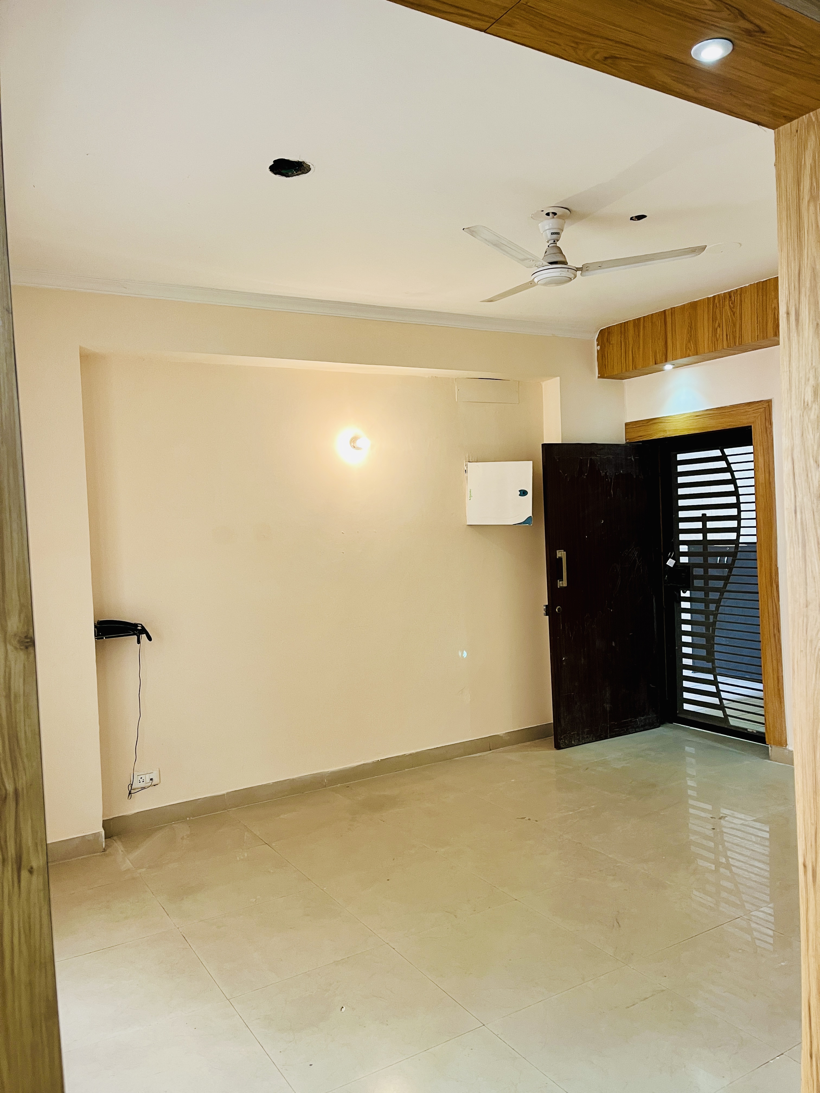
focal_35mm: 26
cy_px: 546
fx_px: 821
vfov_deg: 67.3
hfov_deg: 53.1
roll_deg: +3.5
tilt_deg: -1.9
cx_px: 410
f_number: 1.6
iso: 125
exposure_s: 1/50
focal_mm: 5.1
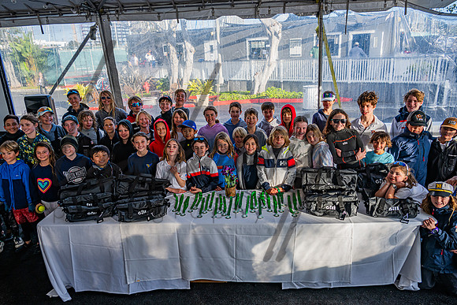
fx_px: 334
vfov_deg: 49.0
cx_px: 228
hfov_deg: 68.7
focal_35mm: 26
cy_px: 152
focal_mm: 24
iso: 200
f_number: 5
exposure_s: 1/250
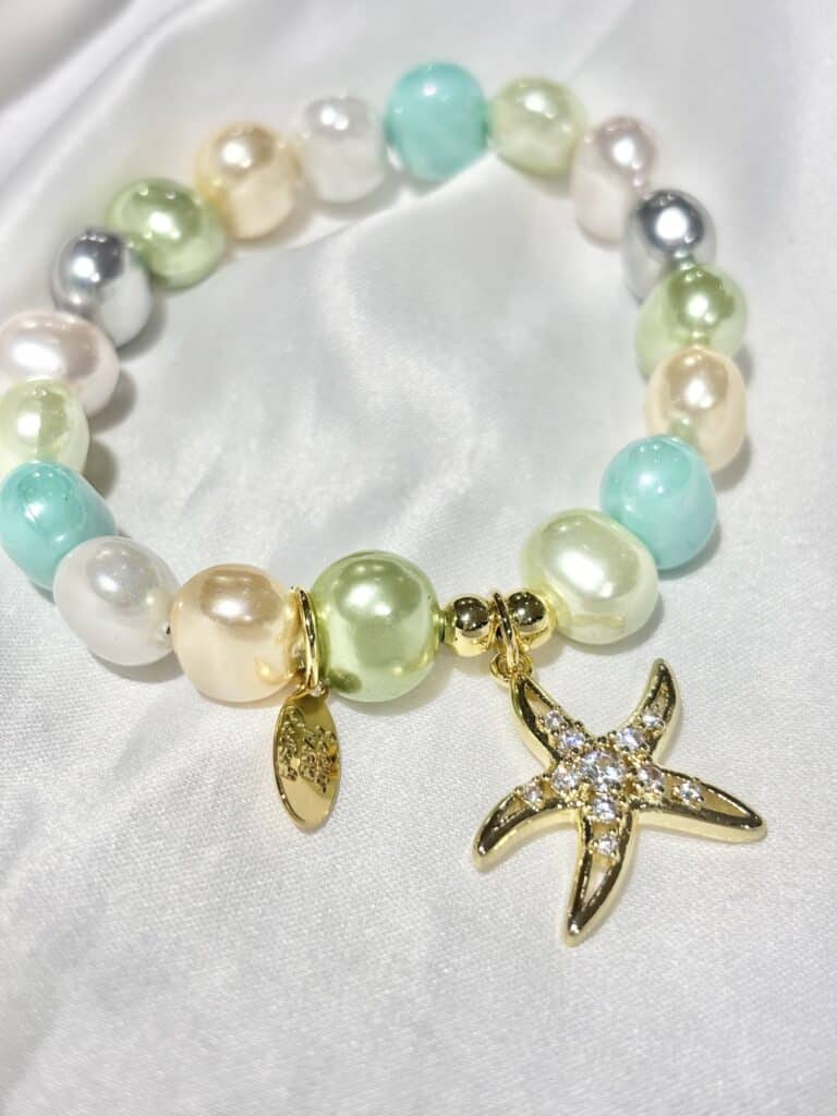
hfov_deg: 28.0
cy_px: 558
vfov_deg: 36.8
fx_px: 1676
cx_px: 418
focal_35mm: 52
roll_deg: +7.6
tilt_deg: -34.4
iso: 32
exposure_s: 1/394
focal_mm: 5.96
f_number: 1.6
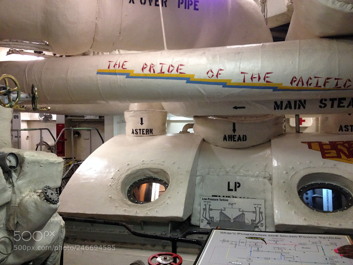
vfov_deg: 40.7
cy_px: 132
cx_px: 176
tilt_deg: -5.8
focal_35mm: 35
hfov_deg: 52.6
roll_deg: -0.6
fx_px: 357
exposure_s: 1/20
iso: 250
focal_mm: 4.28
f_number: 2.4
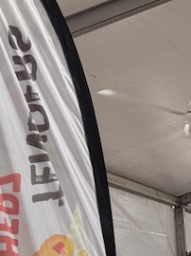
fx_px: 656
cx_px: 466
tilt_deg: +1.1
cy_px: 301
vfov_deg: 20.7
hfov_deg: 12.6
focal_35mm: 89
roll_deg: +2.3
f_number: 1.78
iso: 200
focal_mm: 6.76
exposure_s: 1/121
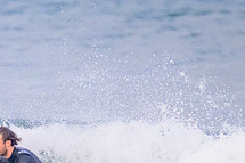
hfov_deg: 0.9
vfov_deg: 0.6
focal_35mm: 2254
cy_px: 201
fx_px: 15328
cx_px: -31
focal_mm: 800
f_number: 11
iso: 4500
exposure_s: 1/2000
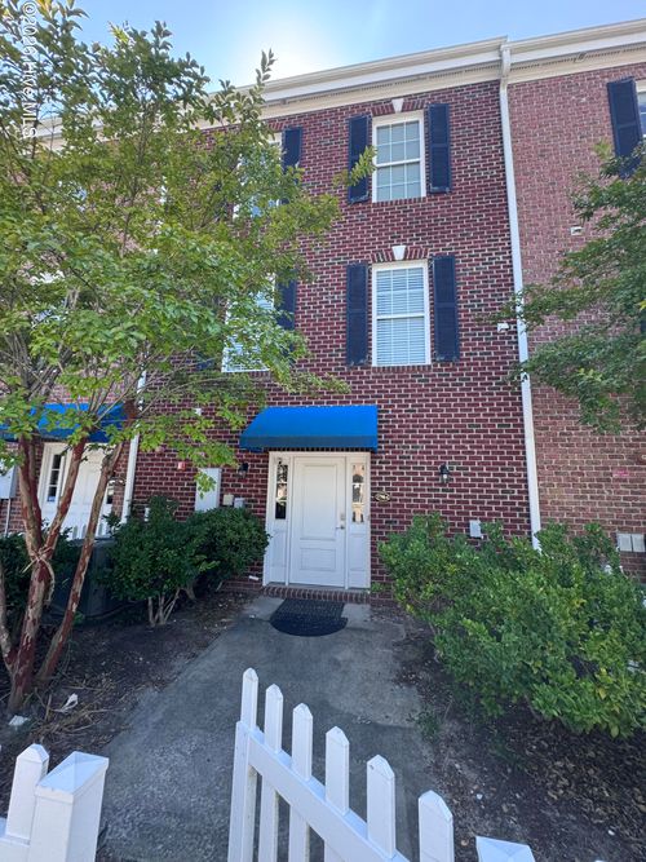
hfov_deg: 85.7
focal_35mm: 14
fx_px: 348
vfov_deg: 102.1
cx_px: 323
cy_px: 431
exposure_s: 1/160
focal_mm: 2.22
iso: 40
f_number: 2.2
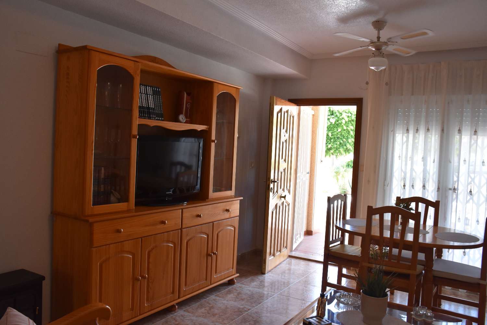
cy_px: 162
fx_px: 406
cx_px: 244
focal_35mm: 30
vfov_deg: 43.6
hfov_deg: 61.9
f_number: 6.3
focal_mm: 20
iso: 800
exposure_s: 1/160
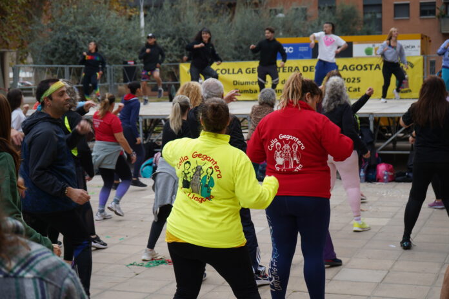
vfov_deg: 22.3
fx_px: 761
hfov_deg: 32.9
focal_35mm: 61
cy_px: 150
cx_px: 224
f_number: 5.6
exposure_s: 1/160
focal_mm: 61
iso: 125
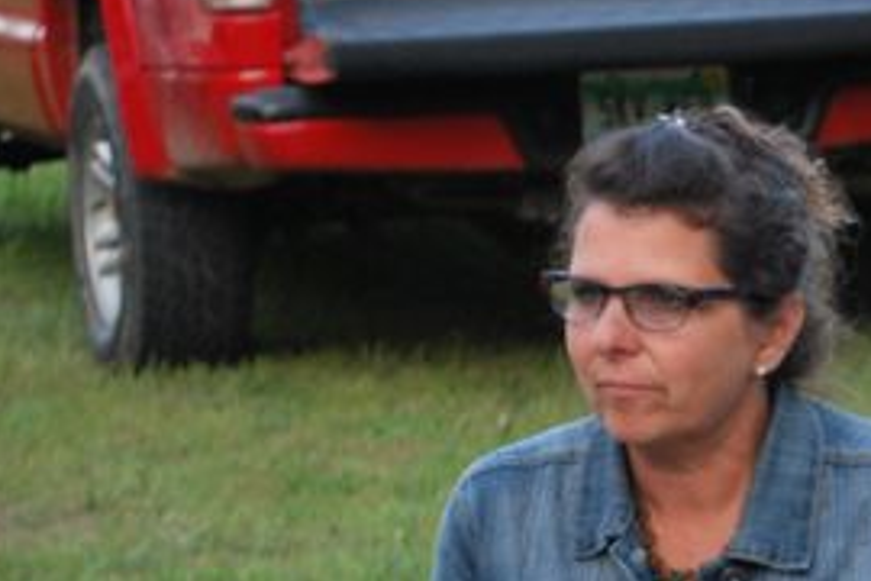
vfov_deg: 5.0
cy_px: 510
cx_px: 1329
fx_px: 6669
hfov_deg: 7.3
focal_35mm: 276
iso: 360
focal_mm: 55
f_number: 5.6
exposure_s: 1/30
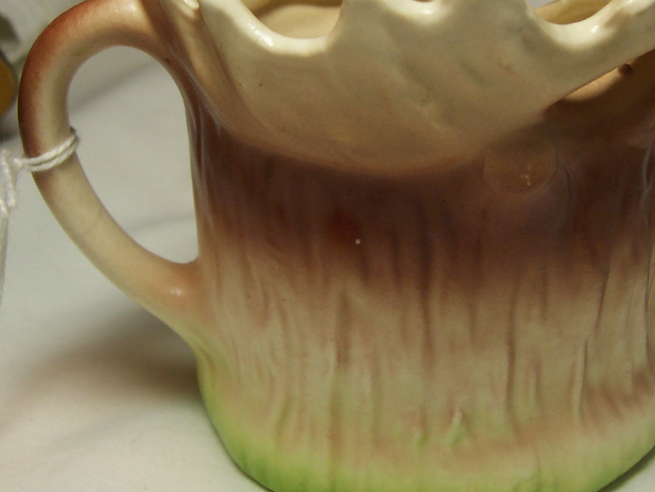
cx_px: 427
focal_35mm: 56
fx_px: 1060
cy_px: 148
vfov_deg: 25.9
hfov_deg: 34.1
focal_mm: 5.6
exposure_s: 1/90
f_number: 2.8
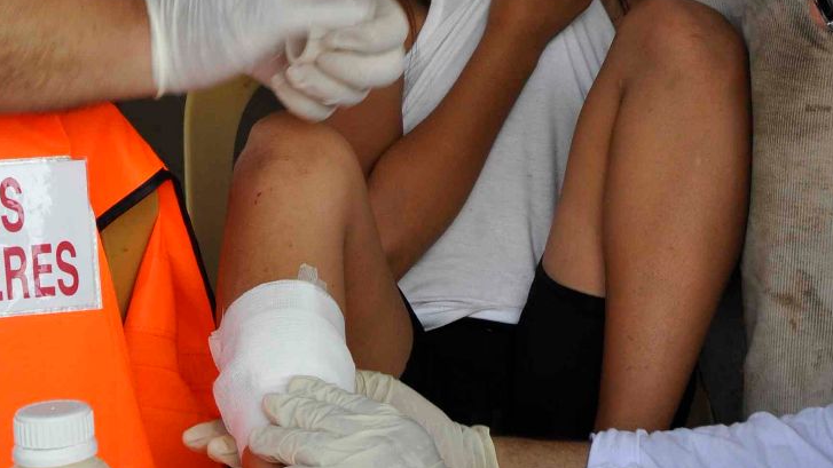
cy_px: -114
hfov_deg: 11.0
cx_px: 463
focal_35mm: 195
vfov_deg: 6.2
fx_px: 4307
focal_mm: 50
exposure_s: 1/125
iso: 400
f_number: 8
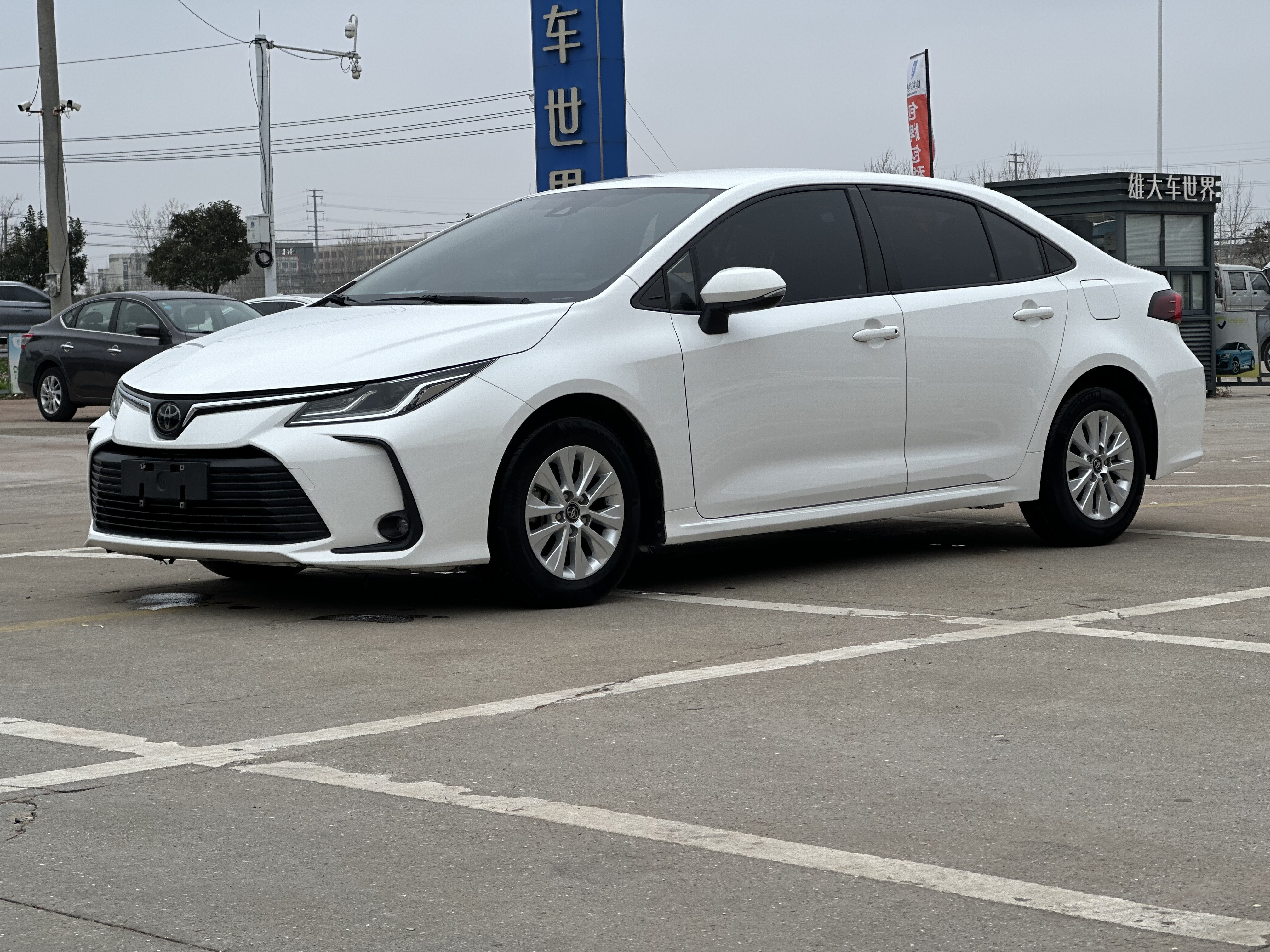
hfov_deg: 25.3
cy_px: 476
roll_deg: +1.4
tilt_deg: -2.1
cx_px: 635
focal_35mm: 77
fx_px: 2825
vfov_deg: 19.1
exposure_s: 1/135
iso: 20
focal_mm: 9
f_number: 2.8
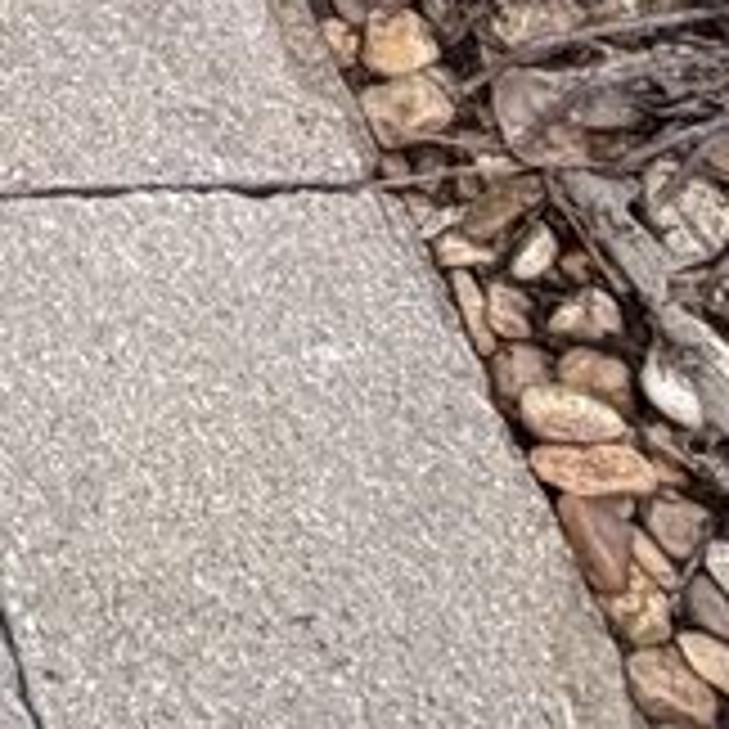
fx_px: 2907
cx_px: -1287
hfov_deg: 10.9
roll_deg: -0.1
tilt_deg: -27.7
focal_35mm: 122
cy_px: -1318
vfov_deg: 10.8
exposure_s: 1/213
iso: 40
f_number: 2.2
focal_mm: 2.22
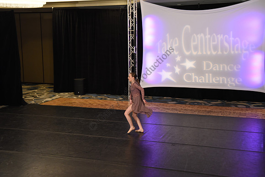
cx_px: 132
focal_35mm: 48
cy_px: 88
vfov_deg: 28.1
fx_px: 353
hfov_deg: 41.1
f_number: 3.5
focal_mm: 48
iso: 2500
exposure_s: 1/400
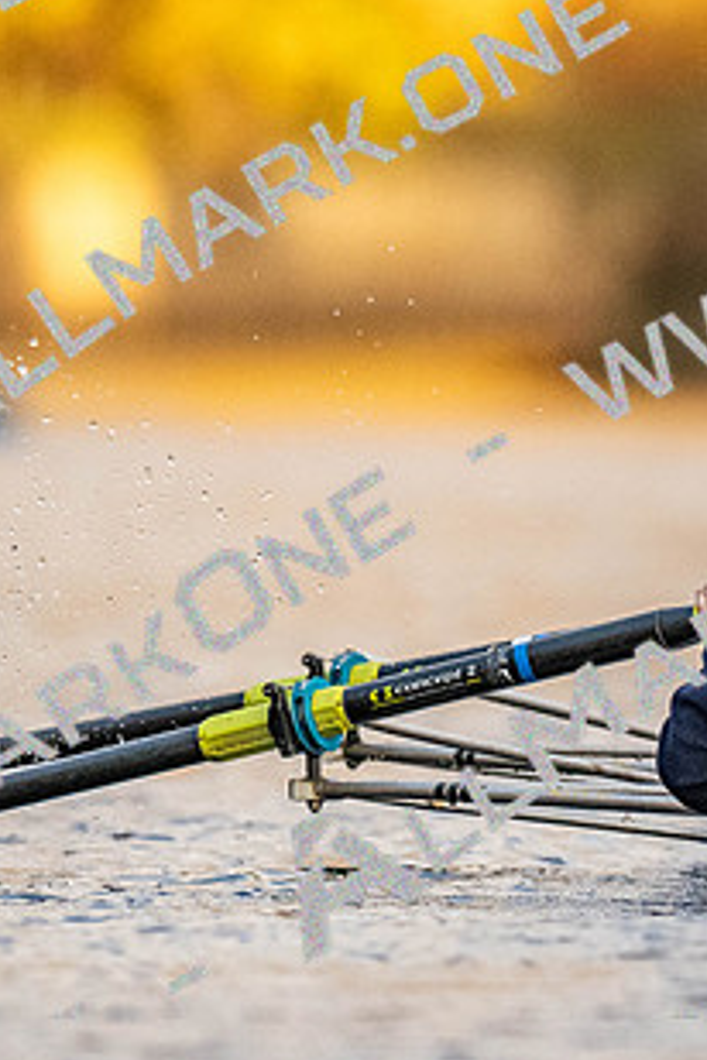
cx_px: 988
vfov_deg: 1.2
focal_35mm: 1689
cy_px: 431
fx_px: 49751
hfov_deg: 0.8
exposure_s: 1/2500
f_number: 4
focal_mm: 600
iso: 4000
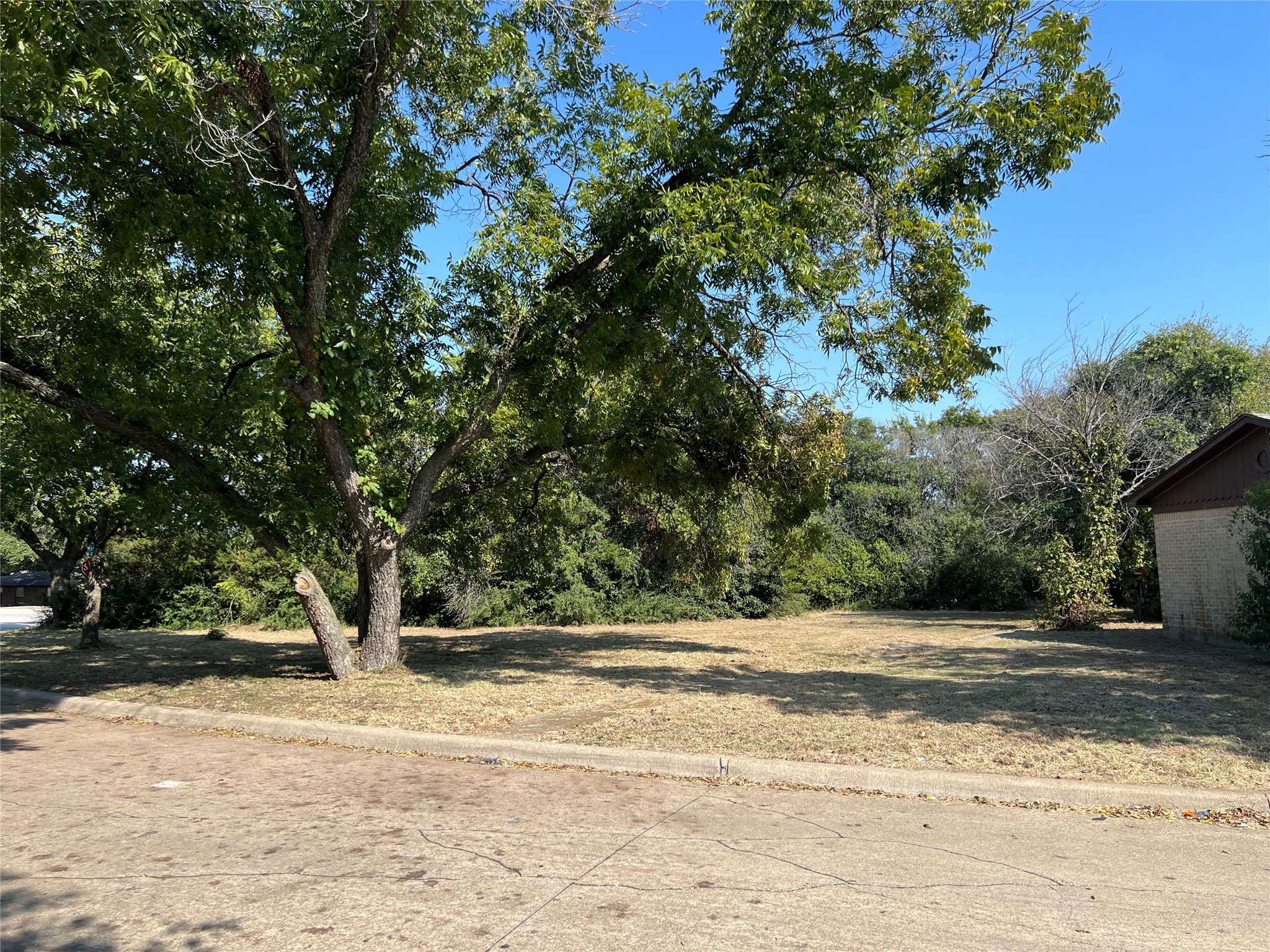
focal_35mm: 26
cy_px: 476
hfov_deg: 67.3
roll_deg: +0.4
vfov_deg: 53.1
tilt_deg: +4.3
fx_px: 954
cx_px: 635
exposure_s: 1/2123
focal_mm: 5.7
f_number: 1.5
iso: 50
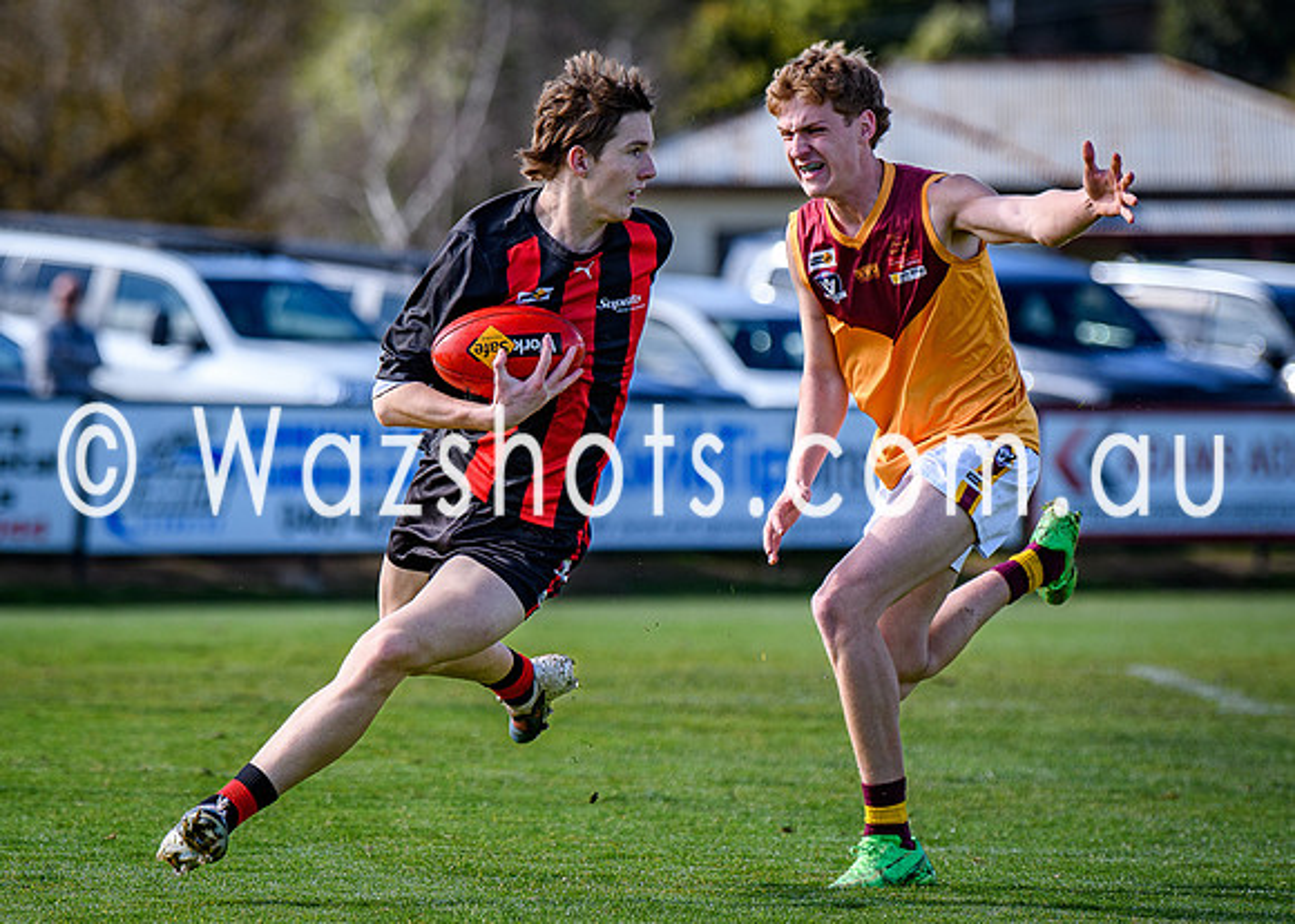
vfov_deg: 4.2
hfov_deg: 5.9
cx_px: 492
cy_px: 485
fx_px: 12602
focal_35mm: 343
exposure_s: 1/2500
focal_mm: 160
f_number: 2.8
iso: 160
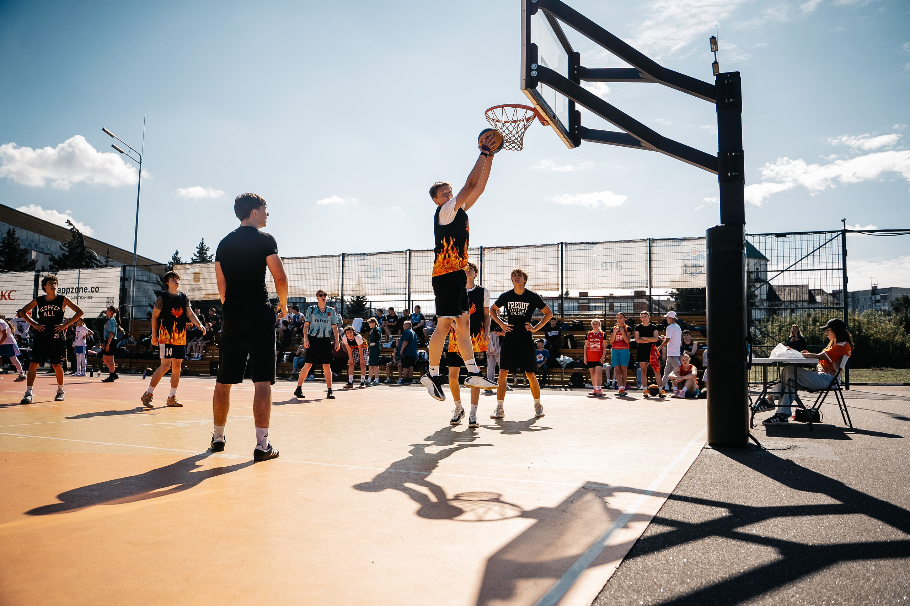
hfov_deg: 65.5
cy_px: 303
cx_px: 455
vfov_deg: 46.4
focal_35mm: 28
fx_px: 708
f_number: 3.5
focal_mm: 28
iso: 320
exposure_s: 1/4000
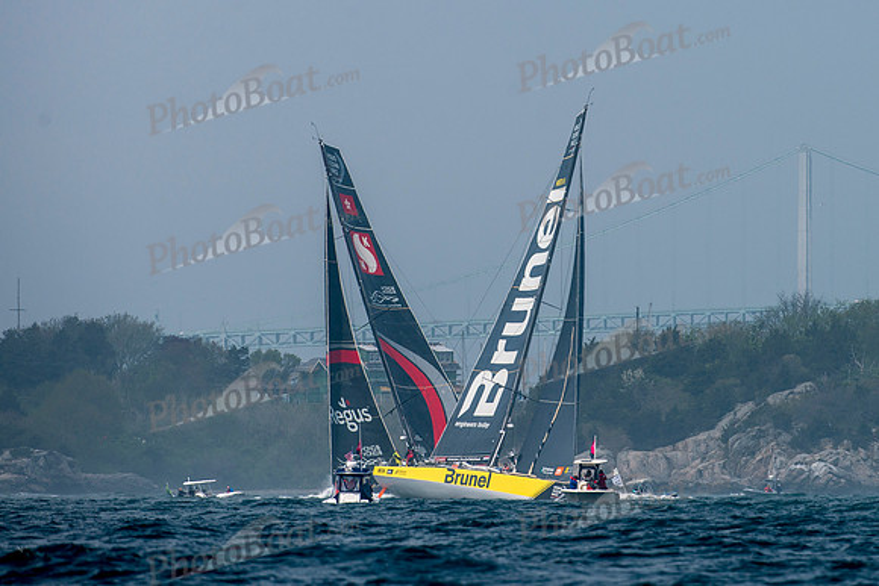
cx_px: 575
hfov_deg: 3.5
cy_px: 161
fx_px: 14370
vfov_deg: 2.3
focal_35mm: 588
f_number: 7.1
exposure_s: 1/1250
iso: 280
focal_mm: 380
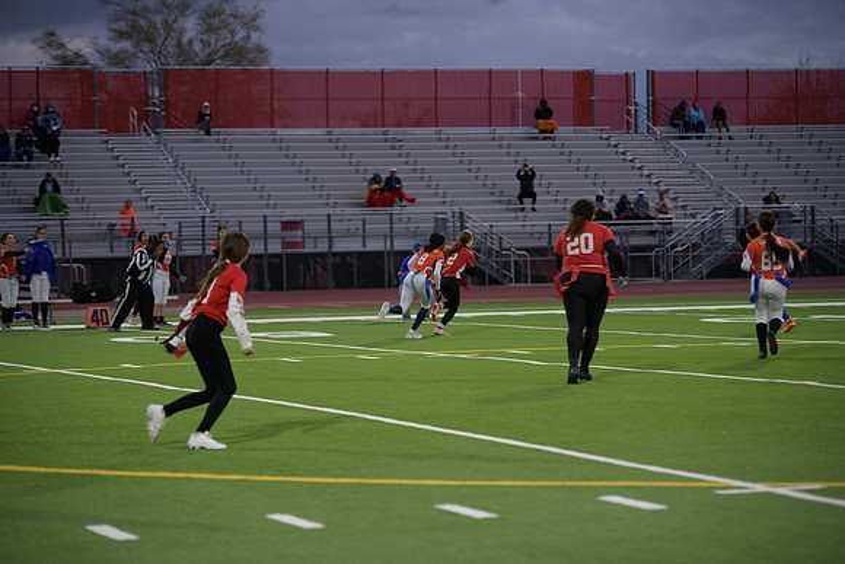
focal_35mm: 122
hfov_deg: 16.8
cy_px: 282
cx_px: 422
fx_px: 2864
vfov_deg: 11.2
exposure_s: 1/200
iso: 400
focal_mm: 122
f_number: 2.8
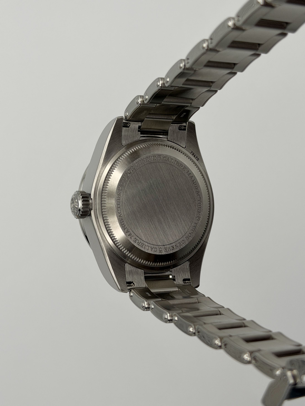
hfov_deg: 30.3
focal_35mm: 48
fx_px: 564
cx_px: 152
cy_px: 203
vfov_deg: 39.7
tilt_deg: -86.0
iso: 64
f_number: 1.78
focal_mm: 6.76
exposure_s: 1/513
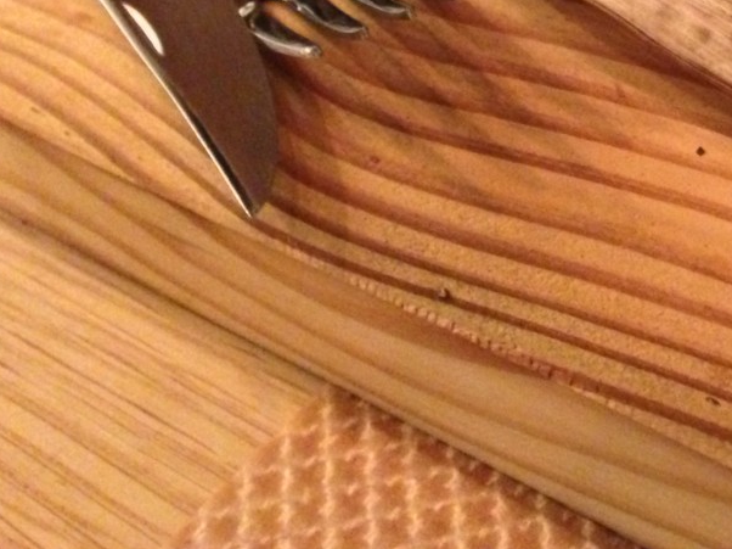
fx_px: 1670
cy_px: -105
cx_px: 839
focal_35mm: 79
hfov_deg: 23.0
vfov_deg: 17.8
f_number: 2.4
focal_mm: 4.13
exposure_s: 1/15
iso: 800
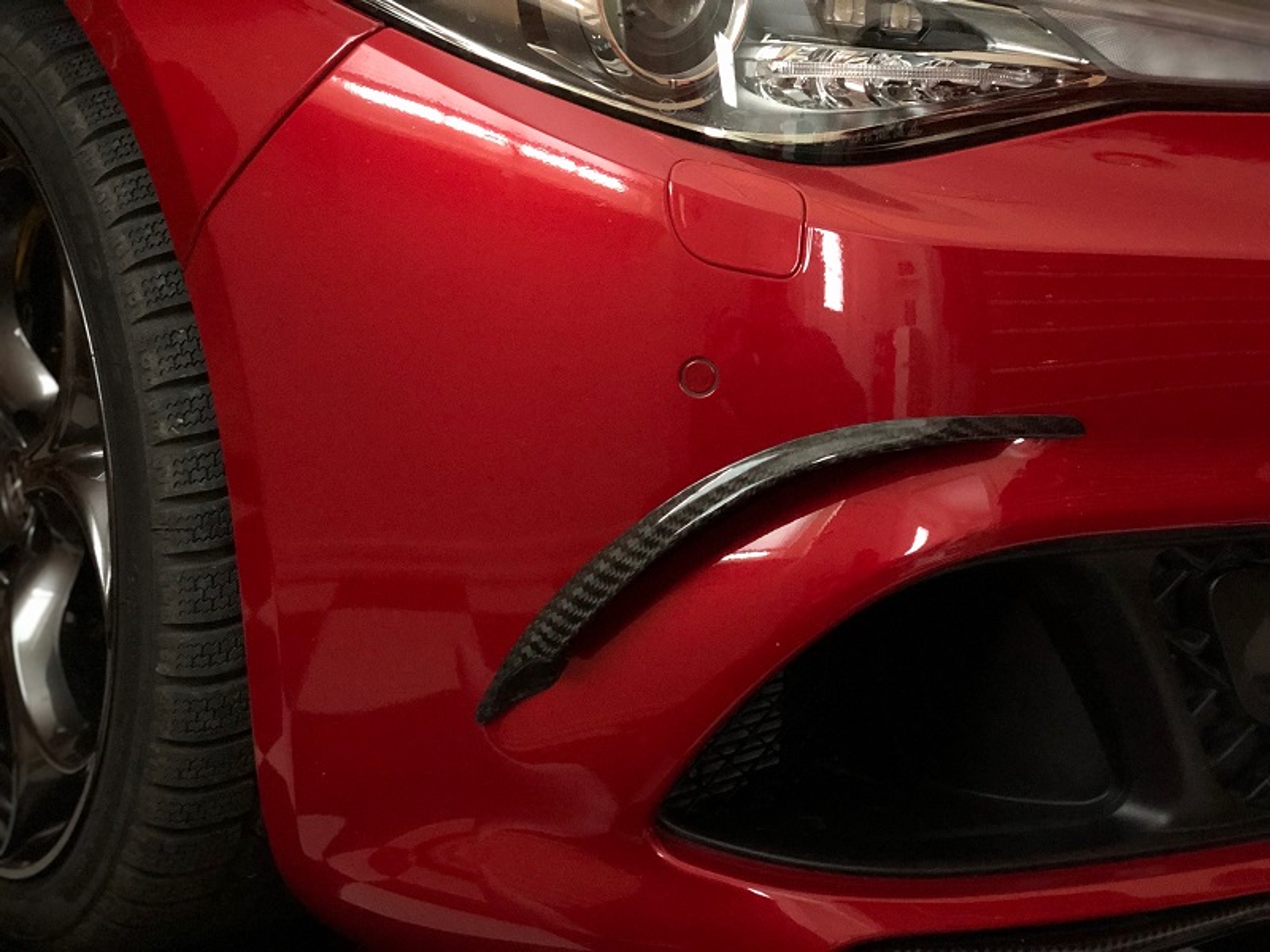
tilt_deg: -11.2
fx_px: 1908
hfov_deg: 36.8
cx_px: 635
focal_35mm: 52
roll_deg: -1.5
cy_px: 476
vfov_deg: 28.0
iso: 200
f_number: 2.4
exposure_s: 1/8
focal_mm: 6
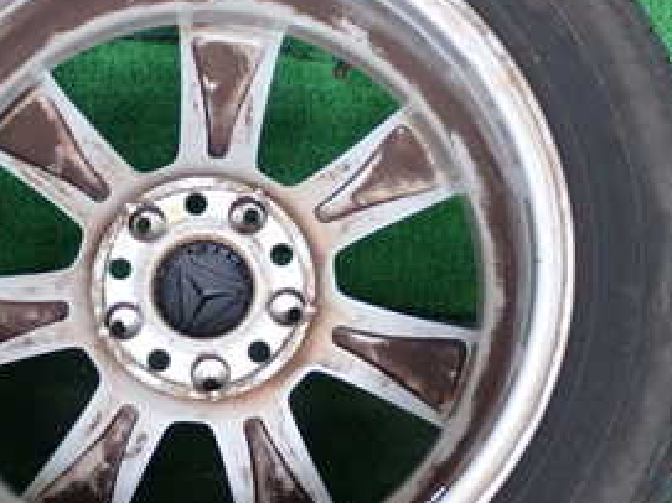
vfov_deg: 14.2
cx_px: 203
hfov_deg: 18.8
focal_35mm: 104
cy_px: 265
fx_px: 2018
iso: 800
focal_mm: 8.4
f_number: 3.1
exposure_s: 1/125
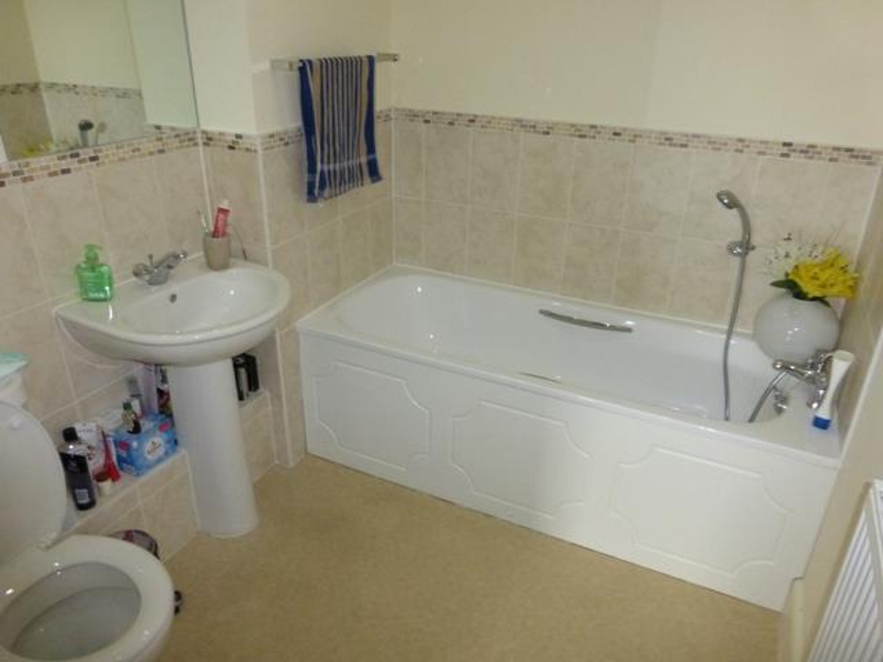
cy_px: 331
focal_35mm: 25
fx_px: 638
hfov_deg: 69.4
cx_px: 442
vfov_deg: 54.9
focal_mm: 4.3
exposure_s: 1/60
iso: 800
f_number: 3.3
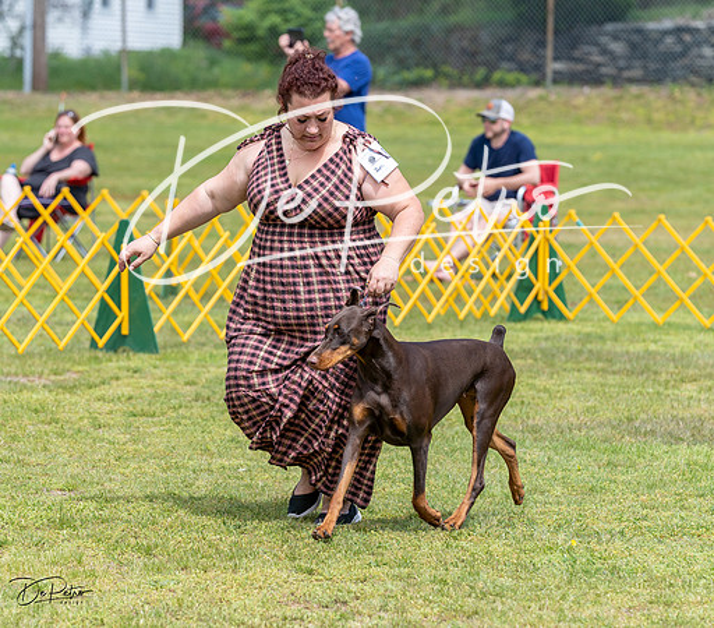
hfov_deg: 9.7
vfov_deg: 8.5
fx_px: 4226
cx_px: 313
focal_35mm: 192
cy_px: 288
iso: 100
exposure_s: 1/800
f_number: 4.5
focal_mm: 146
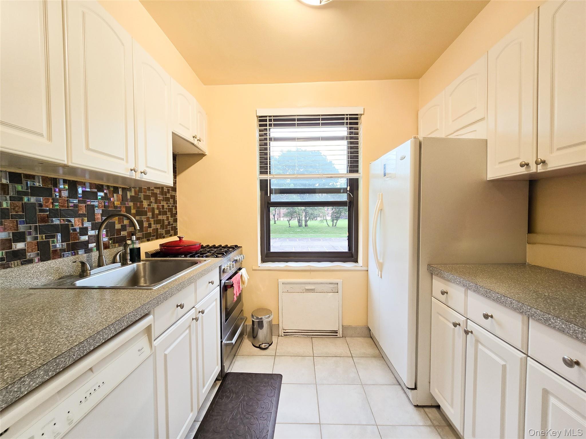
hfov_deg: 106.2
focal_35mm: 13
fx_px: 220
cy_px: 220
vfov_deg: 89.9
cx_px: 293
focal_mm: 2.2
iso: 80
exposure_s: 1/60
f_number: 2.2
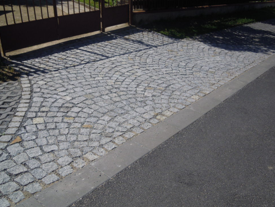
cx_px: 130
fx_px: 270
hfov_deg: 53.9
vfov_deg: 41.8
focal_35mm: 34
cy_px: 100
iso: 100
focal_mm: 5.7
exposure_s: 1/320
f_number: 7.9
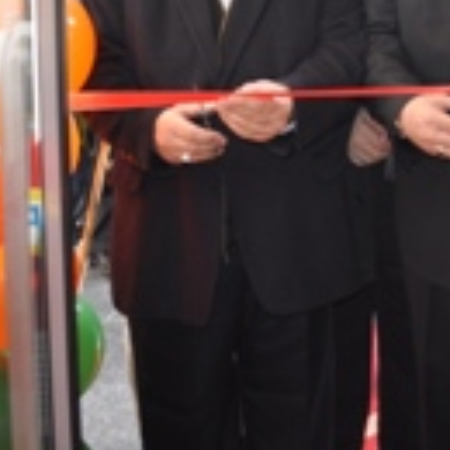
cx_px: 537
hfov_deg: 18.7
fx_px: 1294
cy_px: 0
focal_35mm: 88
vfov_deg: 19.2
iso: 220
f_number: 3.8
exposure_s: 1/200
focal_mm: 20
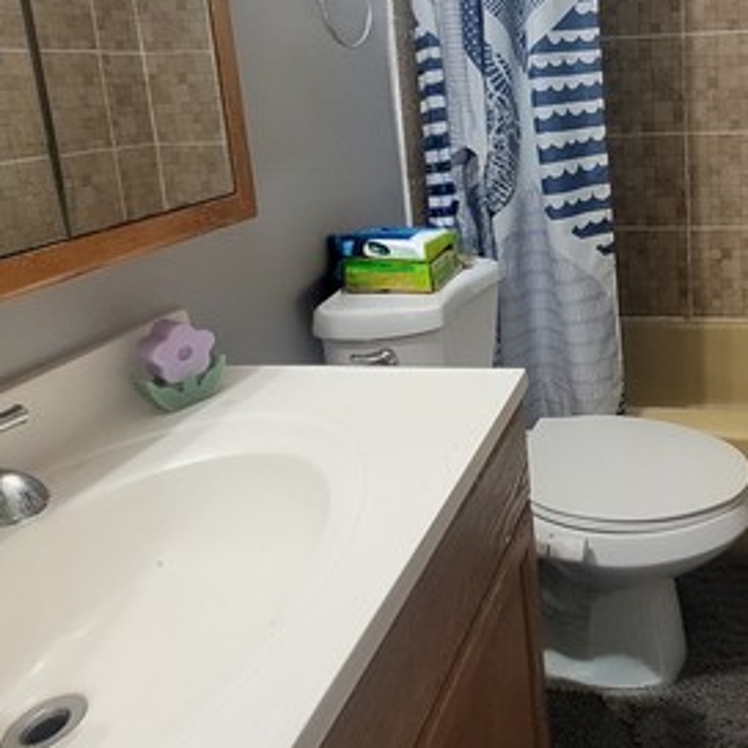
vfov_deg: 56.6
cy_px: 201
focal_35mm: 27
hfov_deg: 54.3
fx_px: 660
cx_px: 616
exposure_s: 1/40
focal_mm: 1.74
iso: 320
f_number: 2.2
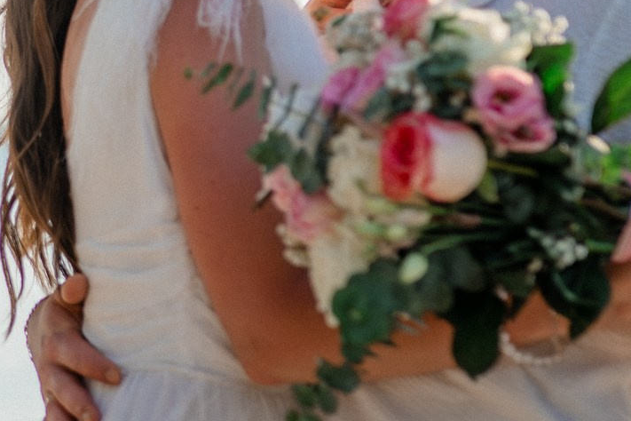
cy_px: -27
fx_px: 2979
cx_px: -18
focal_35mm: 170
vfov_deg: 8.0
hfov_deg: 11.9
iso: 400
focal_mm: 50
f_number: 2.2
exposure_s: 1/3200
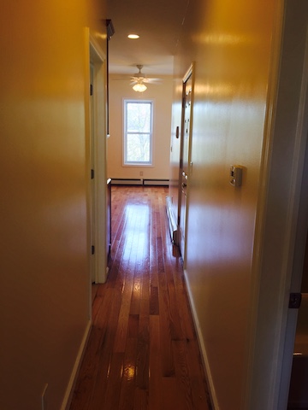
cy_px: 205
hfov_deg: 48.2
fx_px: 344
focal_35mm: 29
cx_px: 154
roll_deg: -1.0
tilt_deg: -11.2
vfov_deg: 61.7
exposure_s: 1/40
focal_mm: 4.15
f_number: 2.2
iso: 32
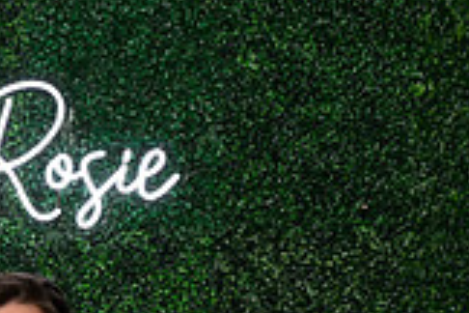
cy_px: 541
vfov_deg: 12.2
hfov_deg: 18.7
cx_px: -81
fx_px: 1355
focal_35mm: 104
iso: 500
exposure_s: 1/60
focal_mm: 29
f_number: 6.3
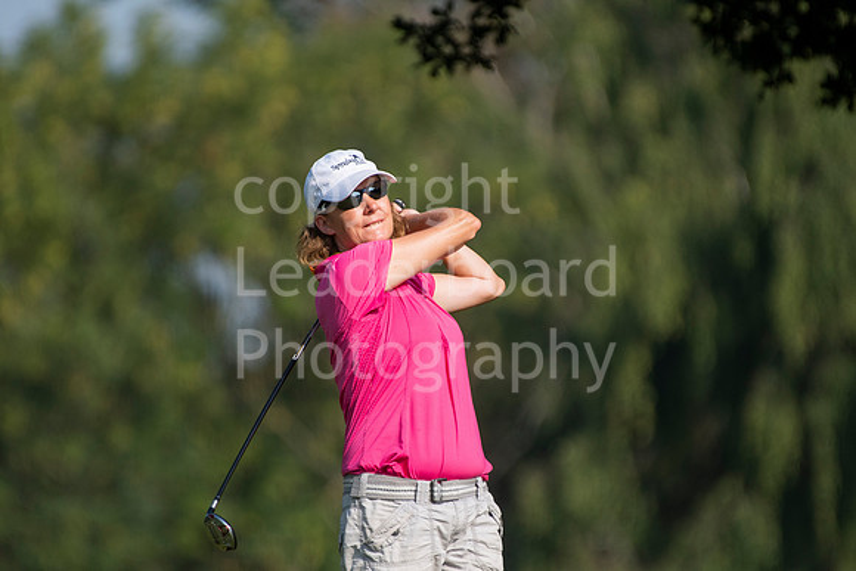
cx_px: 428
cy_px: 286
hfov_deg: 2.7
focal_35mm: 750
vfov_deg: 1.8
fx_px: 17837
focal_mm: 500
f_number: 5.6
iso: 400
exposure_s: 1/2000
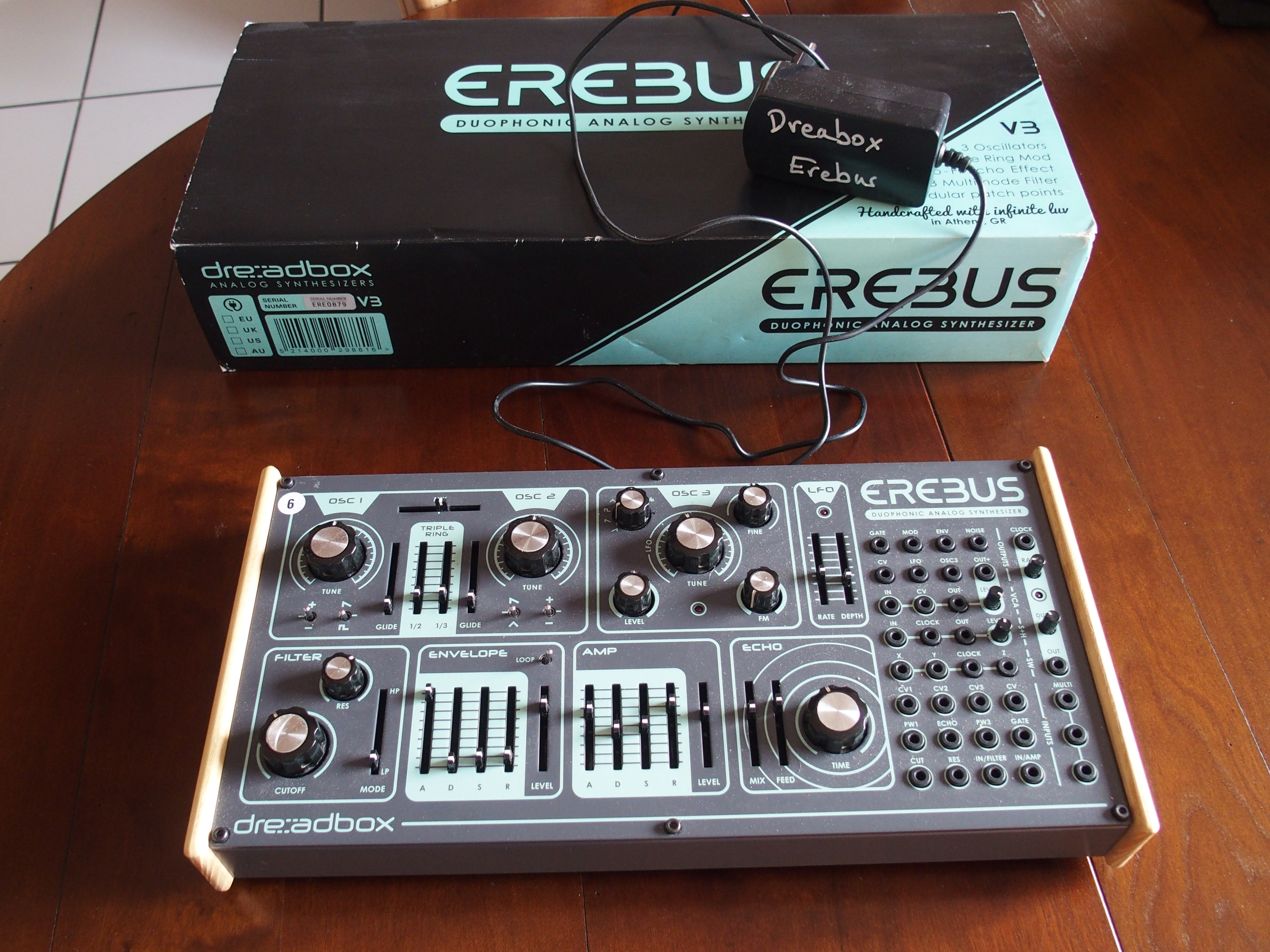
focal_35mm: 32
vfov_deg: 44.2
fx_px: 1174
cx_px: 635
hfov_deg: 56.8
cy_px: 476
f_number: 2.8
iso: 400
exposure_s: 1/40
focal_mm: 6.7
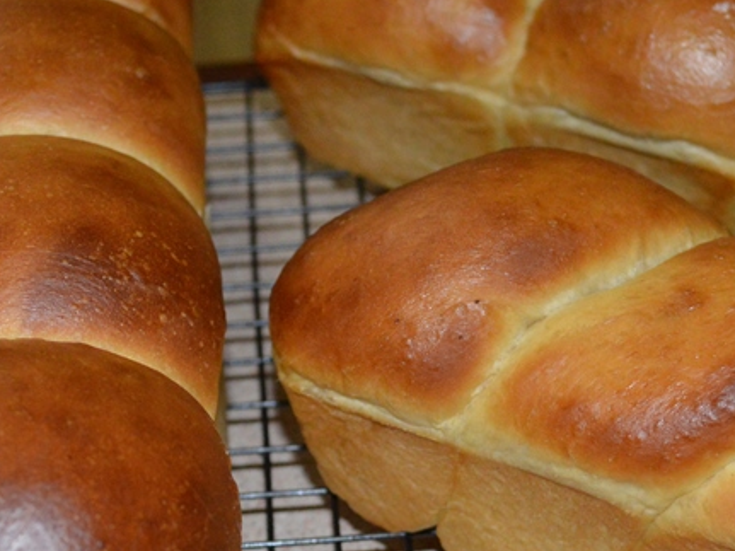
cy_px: 328
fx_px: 1847
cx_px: 283
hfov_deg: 22.5
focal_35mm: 87
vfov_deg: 17.0
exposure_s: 1/60
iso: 1800
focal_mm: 26
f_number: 4.2
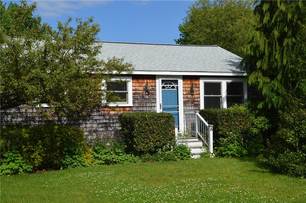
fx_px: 408
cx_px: 153
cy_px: 102
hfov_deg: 41.2
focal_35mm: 48
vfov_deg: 28.0
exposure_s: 1/250
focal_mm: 32
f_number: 8
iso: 100
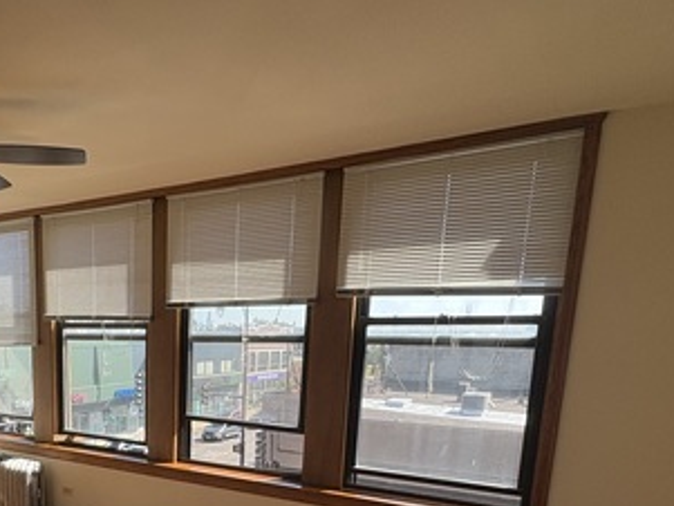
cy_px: 452
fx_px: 604
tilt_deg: -9.0
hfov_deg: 54.7
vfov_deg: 41.9
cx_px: 144
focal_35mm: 31
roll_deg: +1.8
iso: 40
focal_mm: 2.22
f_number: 2.2
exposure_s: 1/401
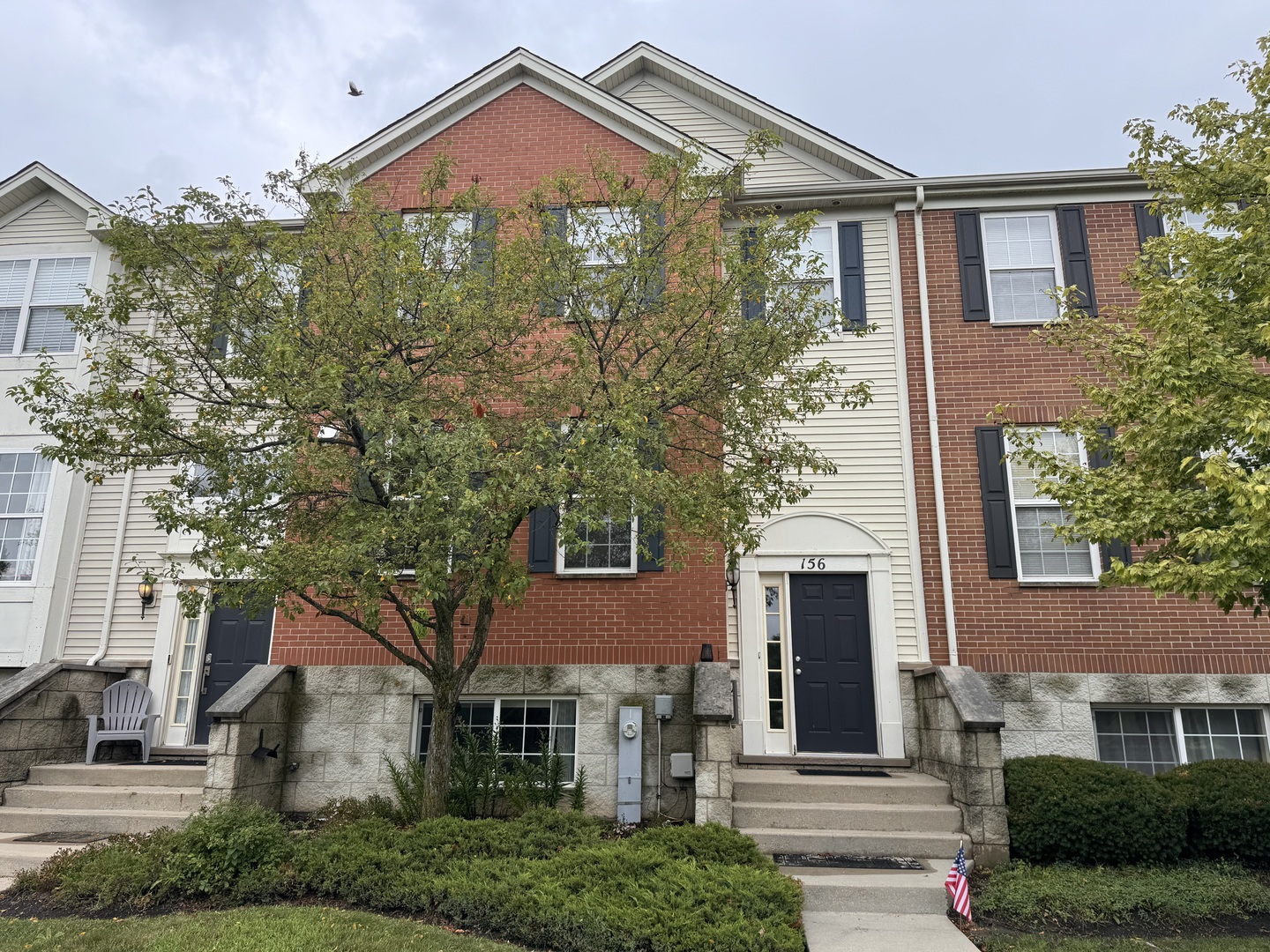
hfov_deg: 71.6
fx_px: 881
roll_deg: -0.6
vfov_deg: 56.8
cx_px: 635
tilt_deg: +14.7
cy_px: 476
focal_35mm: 24
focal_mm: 6.76
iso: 80
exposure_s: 1/1395
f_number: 1.78
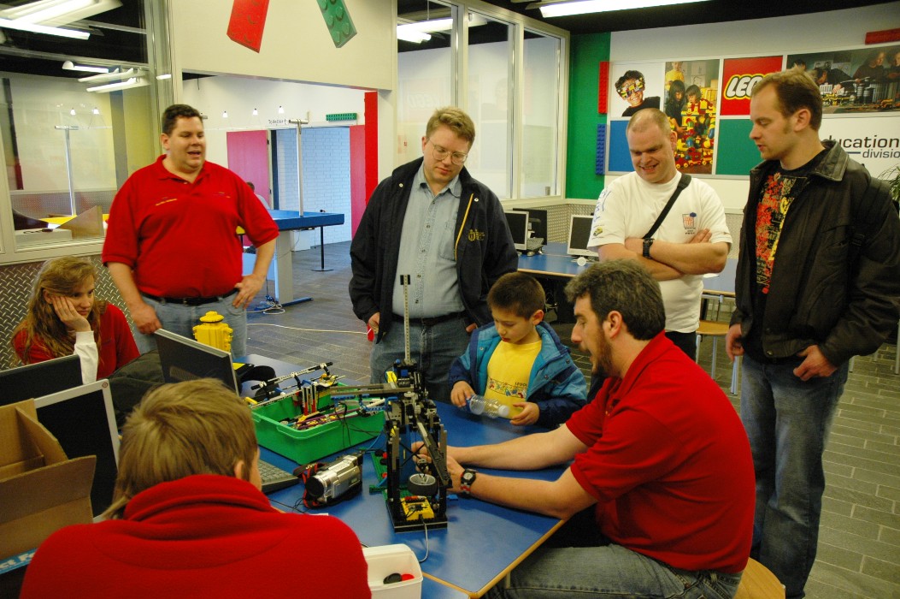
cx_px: 450
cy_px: 300
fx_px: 674
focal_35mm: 27
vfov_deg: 47.8
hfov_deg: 67.4
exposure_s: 1/40
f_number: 3.5
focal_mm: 18
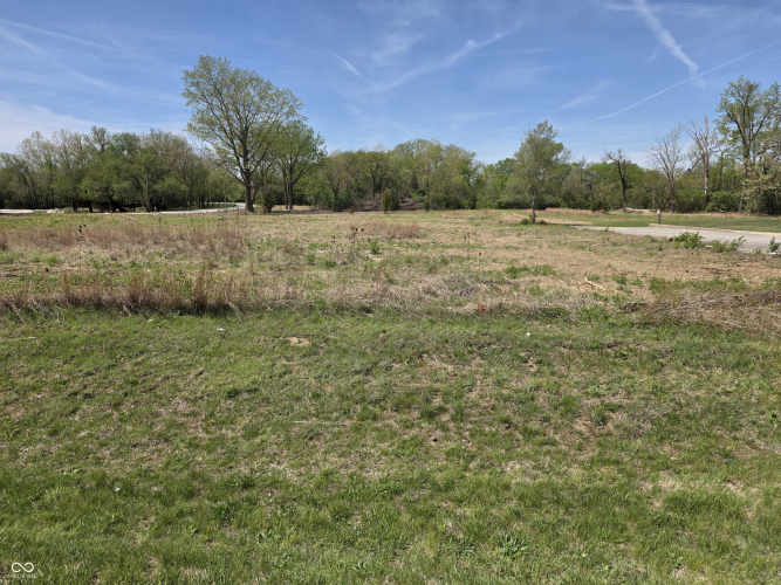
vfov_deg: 58.9
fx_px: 519
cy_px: 292
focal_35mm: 23
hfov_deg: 73.9
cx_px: 390
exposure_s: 1/7944
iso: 64
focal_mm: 6.25
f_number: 1.7
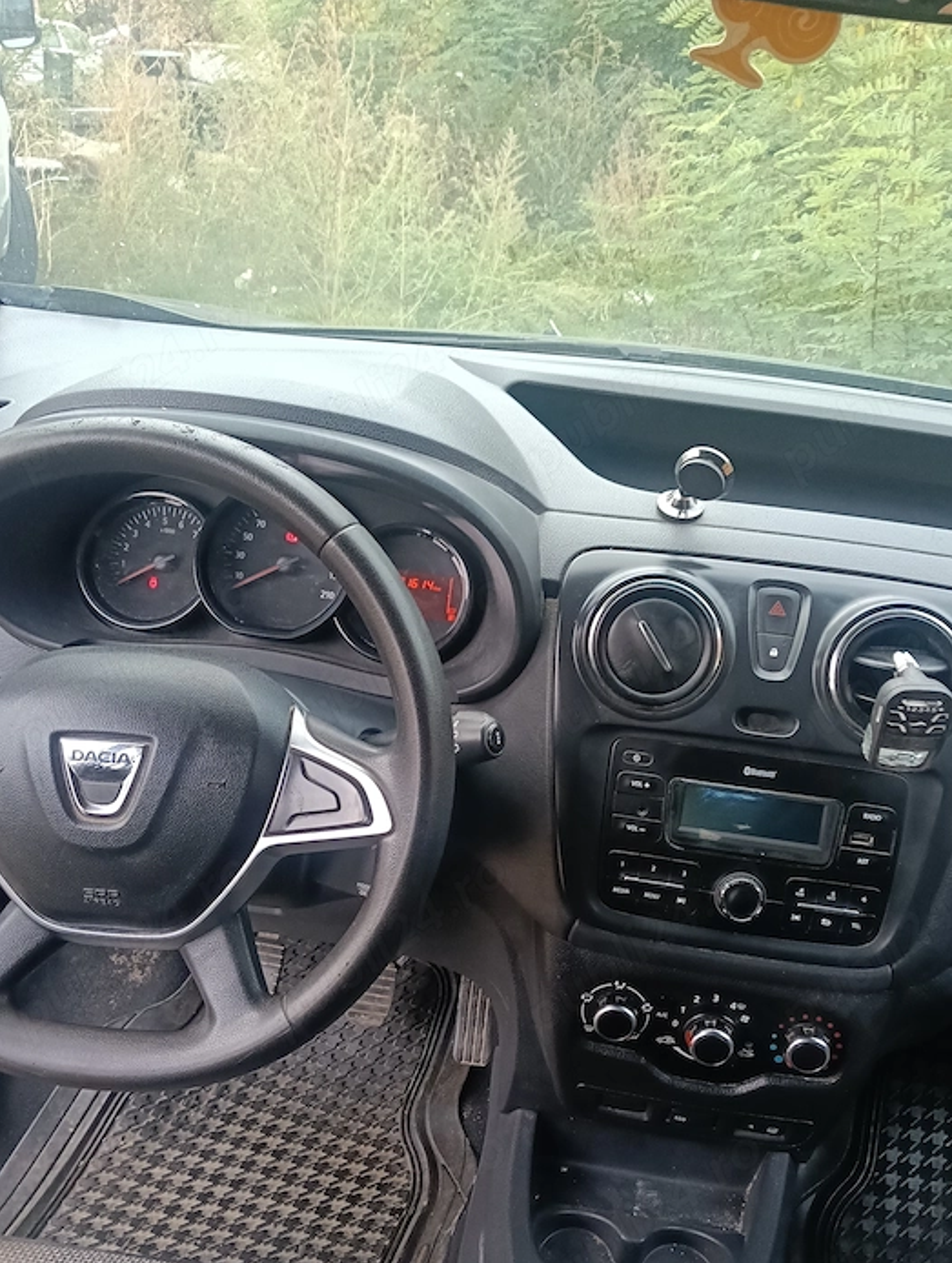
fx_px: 1133
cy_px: 723
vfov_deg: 58.0
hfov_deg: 45.5
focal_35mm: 31
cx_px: 515
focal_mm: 3.98
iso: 250
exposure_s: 1/33.3
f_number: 1.8
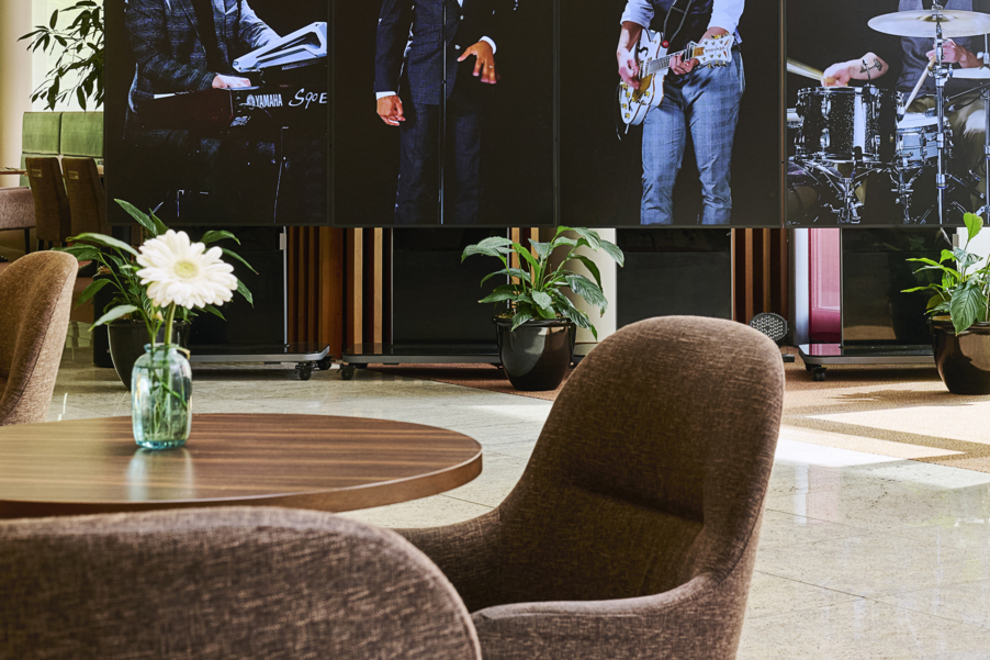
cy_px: 111
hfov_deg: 24.7
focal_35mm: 82
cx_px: 617
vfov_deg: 16.5
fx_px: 2254
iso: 400
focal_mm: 37
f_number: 8
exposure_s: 1/50
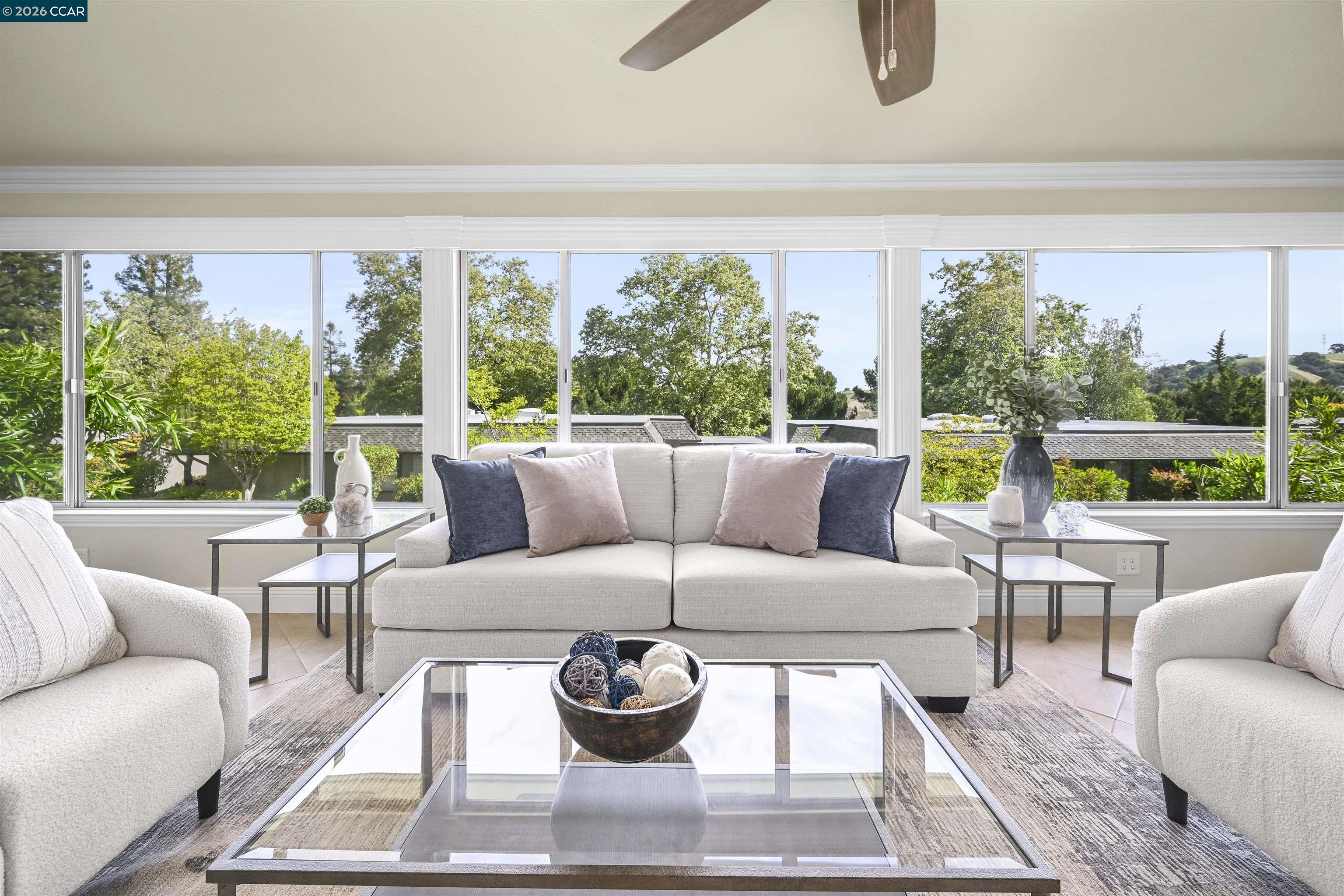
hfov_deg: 104.3
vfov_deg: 81.2
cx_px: 672
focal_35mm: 14
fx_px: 523
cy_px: 448
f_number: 8
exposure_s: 1/25
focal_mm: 14
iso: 320
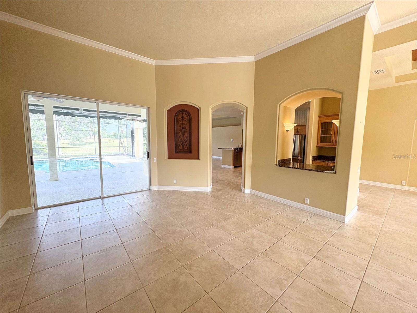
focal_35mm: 14
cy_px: 156
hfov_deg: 102.1
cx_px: 208
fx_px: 169
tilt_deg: -5.8
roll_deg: -0.2
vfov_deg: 85.7
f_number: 2.2
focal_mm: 2.22
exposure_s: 1/120
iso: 160
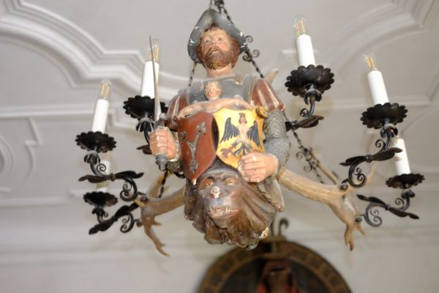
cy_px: 146
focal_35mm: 41
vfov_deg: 32.6
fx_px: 500
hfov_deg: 47.4
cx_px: 220
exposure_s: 1/8.5
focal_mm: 27
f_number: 2.8
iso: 3200
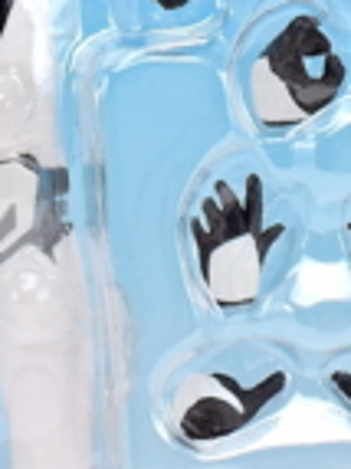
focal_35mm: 262
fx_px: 3547
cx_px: 15
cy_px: -134
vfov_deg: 7.5
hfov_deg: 5.7
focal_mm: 16
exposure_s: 1/3
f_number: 5.8
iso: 80
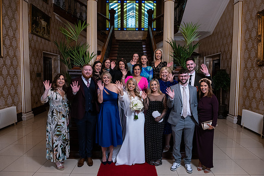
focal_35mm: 26
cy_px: 88
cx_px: 132
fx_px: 191
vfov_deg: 49.6
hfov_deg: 69.4
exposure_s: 1/160
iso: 1000
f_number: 5
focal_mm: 26
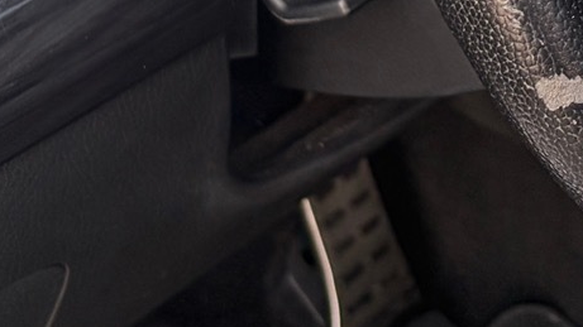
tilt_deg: -30.0
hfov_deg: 16.7
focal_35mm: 124
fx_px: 1916
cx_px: 661
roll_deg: +0.0
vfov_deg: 9.4
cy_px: -217
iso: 125
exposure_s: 1/232
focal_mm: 5.96
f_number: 1.6
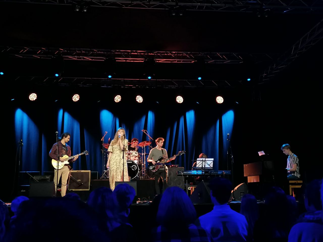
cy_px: 121
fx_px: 429
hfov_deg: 41.2
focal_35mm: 46
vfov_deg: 31.5
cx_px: 162
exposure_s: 1/33.3
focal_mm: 4.75
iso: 250
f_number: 1.8
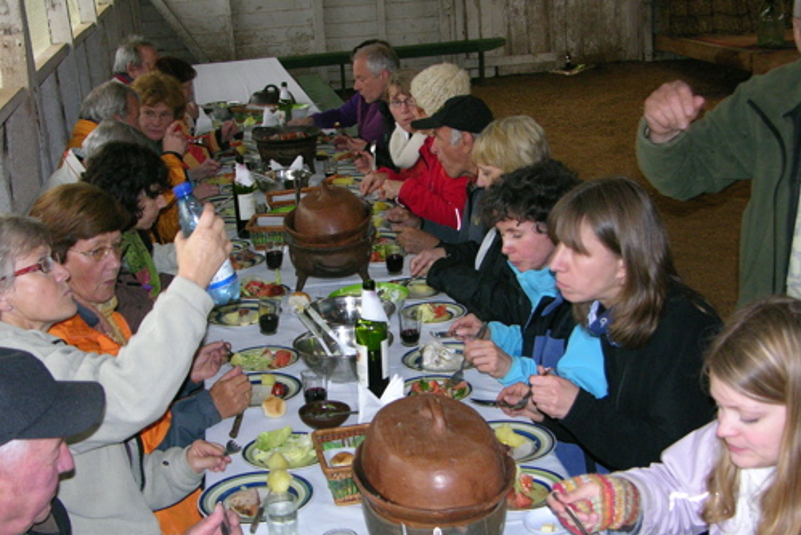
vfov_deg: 24.1
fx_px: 1246
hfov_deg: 35.6
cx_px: 369
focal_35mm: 56
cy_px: 336
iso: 200
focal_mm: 10.7
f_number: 2.9
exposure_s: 1/60.1
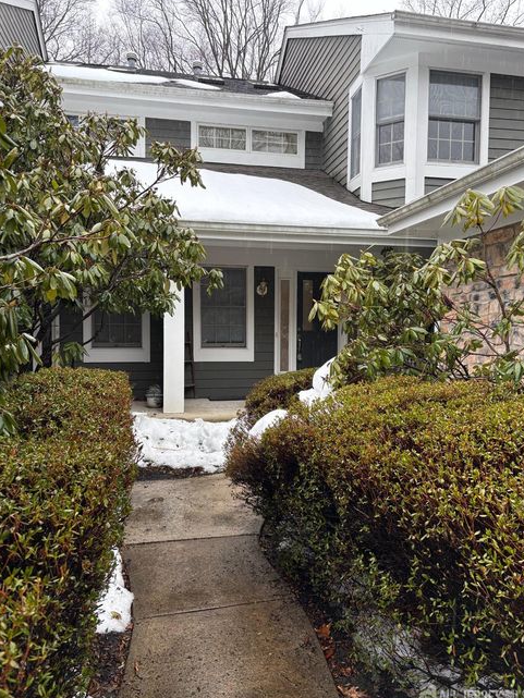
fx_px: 545
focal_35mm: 27
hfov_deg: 51.4
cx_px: 267
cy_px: 355
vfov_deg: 65.3
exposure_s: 1/201
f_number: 1.6
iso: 80
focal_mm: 5.96
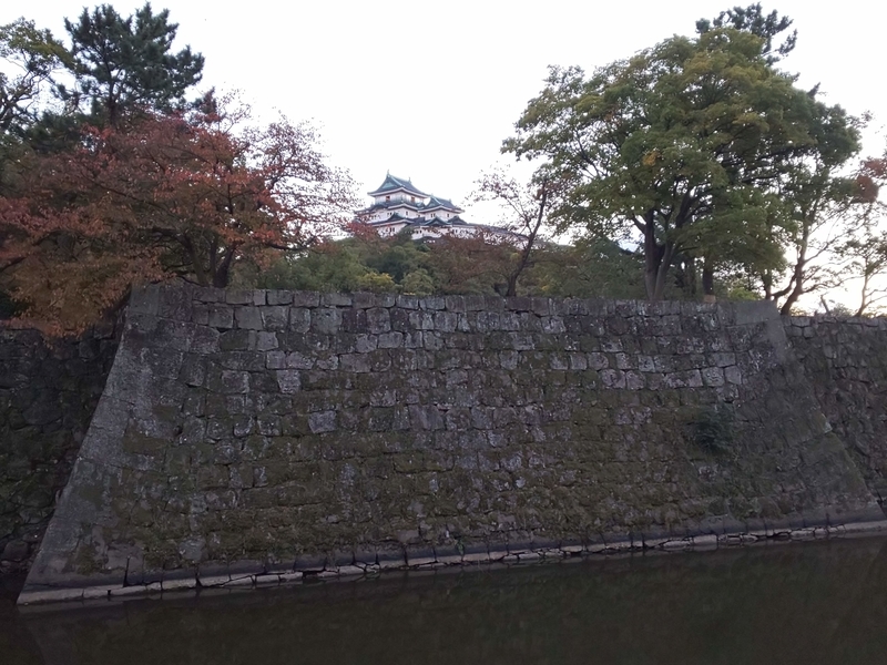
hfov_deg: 81.7
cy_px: 332
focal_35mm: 20
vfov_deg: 66.0
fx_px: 512
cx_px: 444
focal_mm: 3.45
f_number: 1.94
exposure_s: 1/33
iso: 112
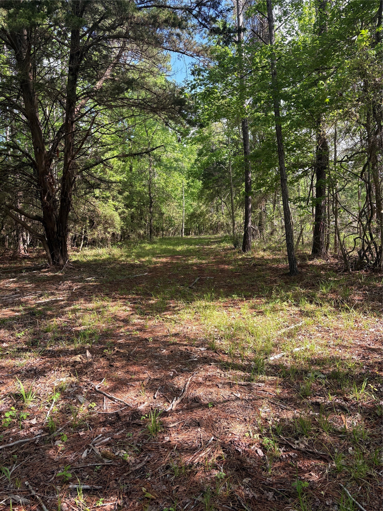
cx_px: 192
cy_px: 256
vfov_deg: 67.3
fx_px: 384
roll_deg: +1.1
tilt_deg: -8.3
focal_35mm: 26
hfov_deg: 53.1
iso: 64
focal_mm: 5.96
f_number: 1.6
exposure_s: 1/623
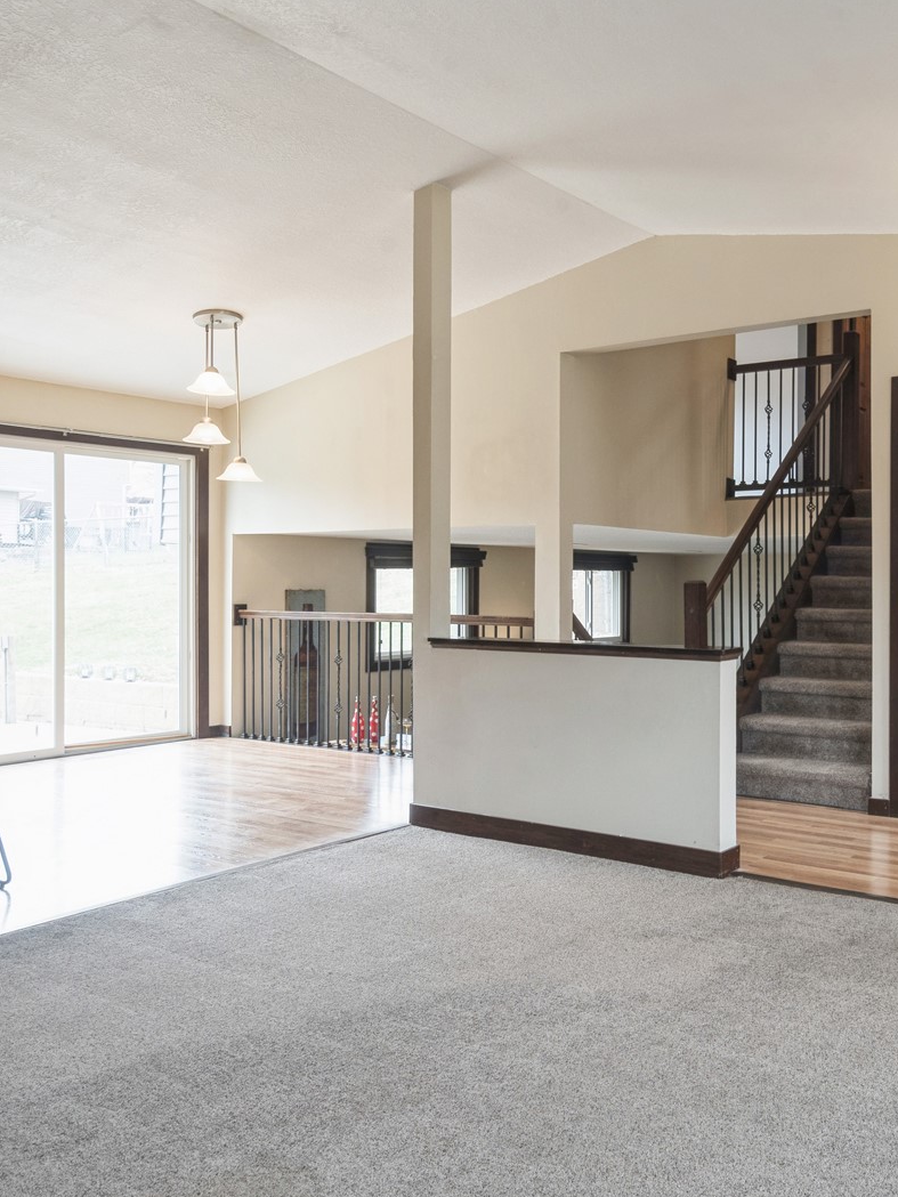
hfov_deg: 46.9
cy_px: 579
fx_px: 968
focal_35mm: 28
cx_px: 730
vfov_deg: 63.4
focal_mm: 18
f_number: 10
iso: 400
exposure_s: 1/10
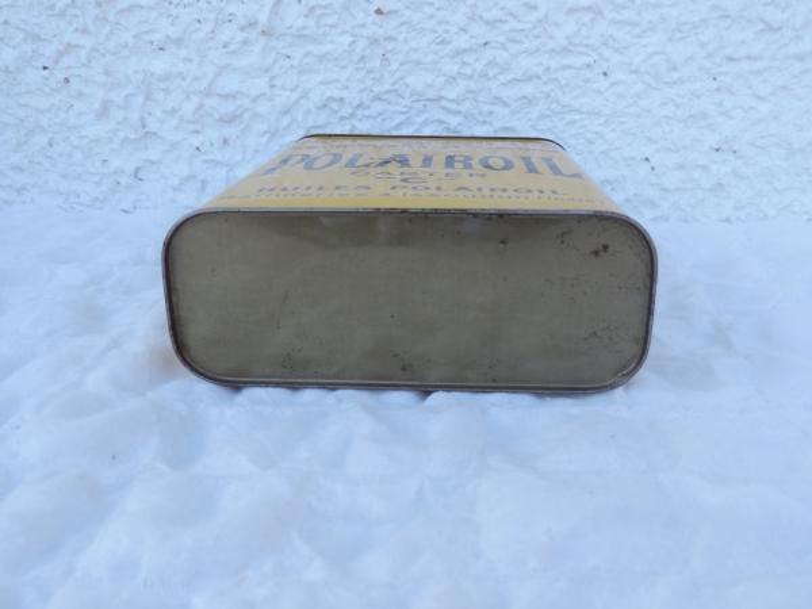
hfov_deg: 55.4
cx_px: 406
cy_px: 304
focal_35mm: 33
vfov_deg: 42.9
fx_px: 774
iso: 80
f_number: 3.2
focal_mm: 5.8
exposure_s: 1/125
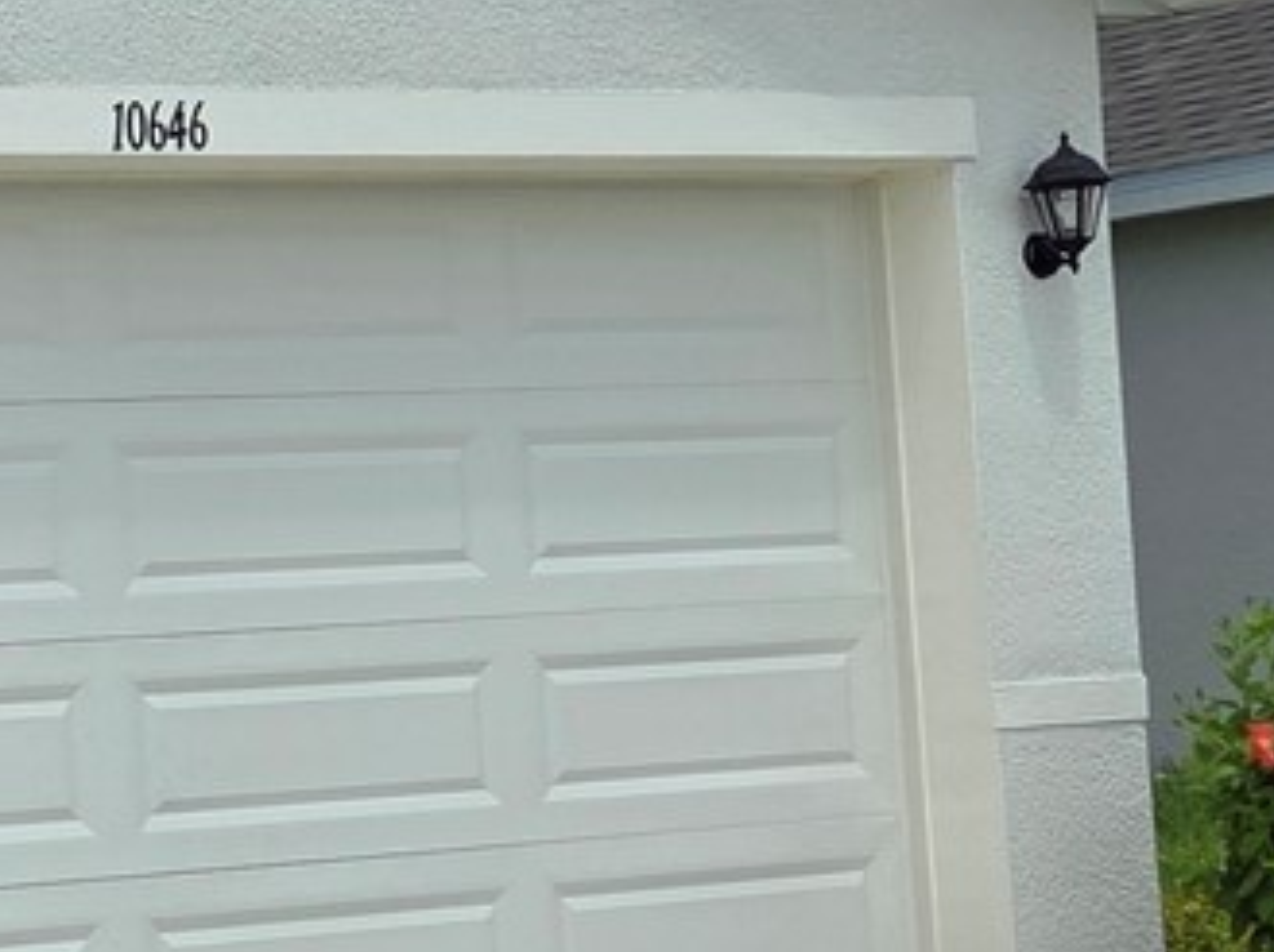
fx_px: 4118
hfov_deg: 15.2
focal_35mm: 112
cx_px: -1026
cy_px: 557
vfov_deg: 13.2
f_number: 1.8
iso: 80
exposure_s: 1/6412
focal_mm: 5.4
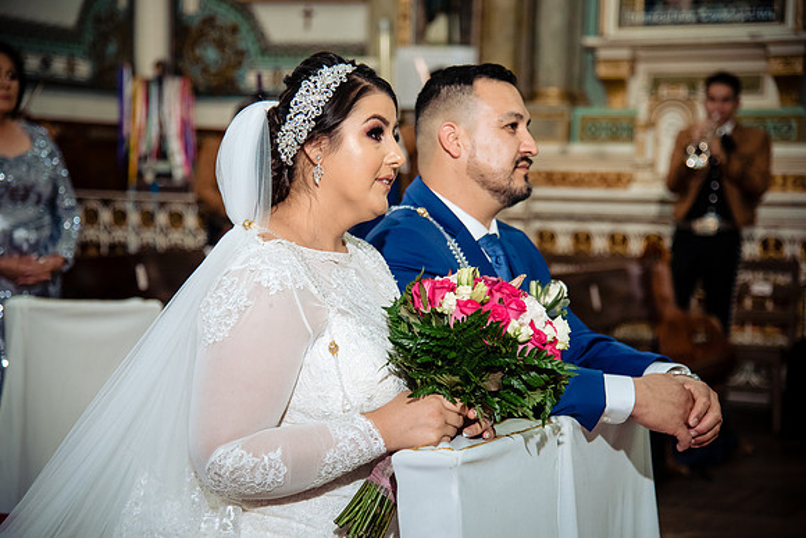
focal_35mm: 86
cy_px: 269
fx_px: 1926
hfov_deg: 23.6
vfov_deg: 15.9
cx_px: 403
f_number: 4.5
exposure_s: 1/100
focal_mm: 86
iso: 2000
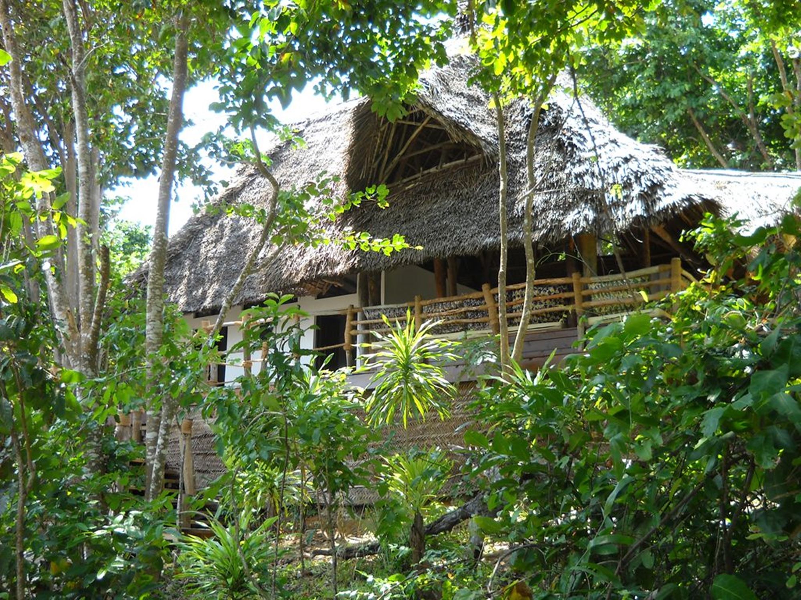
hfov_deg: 45.8
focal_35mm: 41
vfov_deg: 35.1
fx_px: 949
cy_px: 300
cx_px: 400
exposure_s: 1/67
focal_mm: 6.72
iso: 64
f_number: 3.1
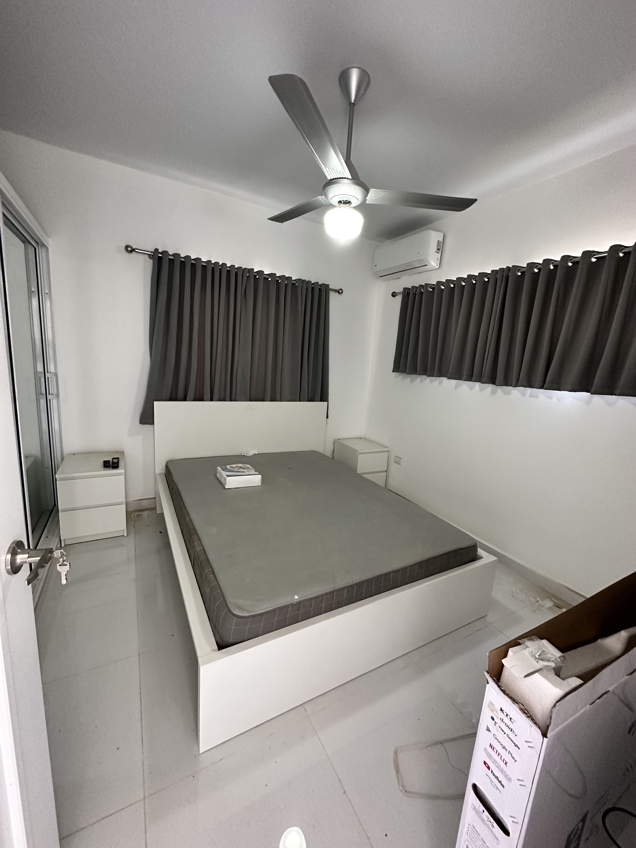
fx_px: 343
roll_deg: -4.7
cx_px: 318
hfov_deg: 85.7
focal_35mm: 14
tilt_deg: -8.8
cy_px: 424
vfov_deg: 102.1
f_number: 2.2
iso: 400
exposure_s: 1/60
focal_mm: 2.22
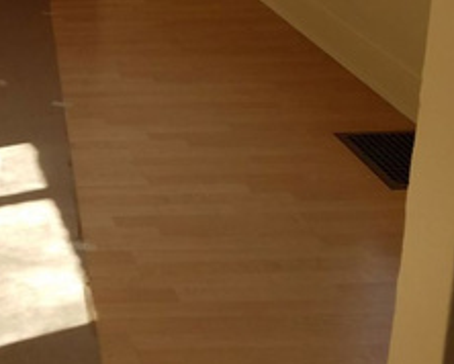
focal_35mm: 73
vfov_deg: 20.0
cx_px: -168
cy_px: -49
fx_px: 982
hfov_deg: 22.7
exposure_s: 1/363
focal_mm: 4.2
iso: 40
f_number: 1.7
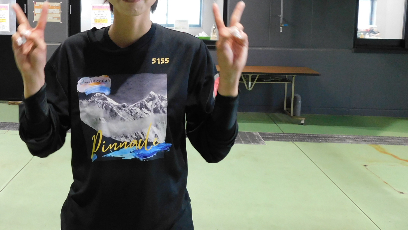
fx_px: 411
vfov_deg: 30.6
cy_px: 53
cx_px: 133
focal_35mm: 38
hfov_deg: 51.7
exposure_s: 1/30
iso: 360
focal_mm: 4
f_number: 3
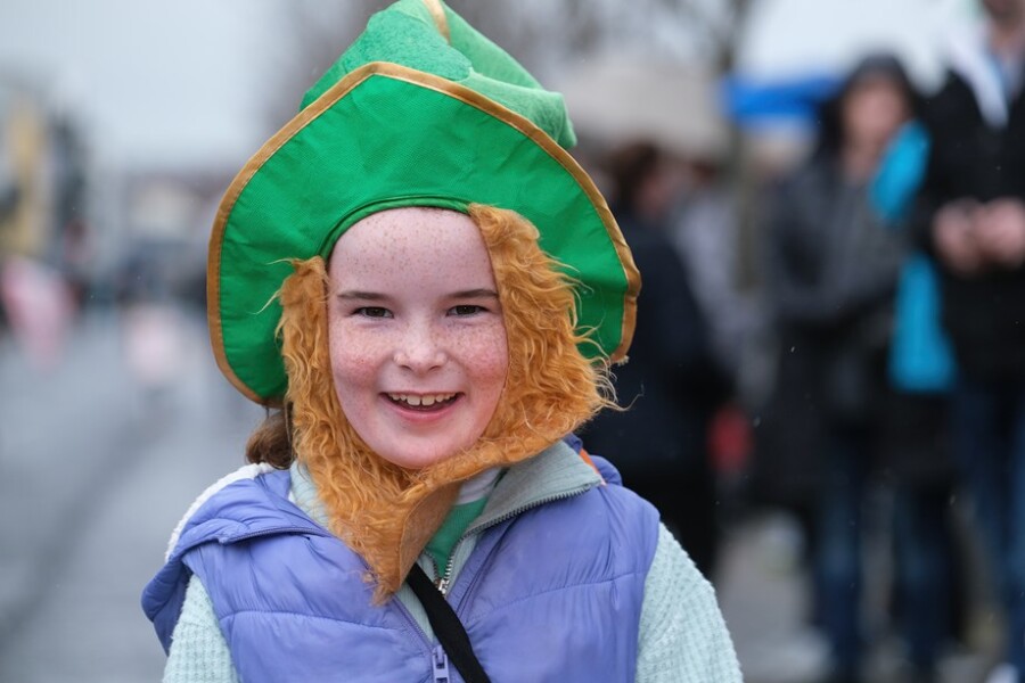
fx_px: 4726
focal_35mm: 166
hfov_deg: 12.4
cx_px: 512
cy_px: 342
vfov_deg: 8.3
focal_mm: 110.6
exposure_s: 1/1500
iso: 400
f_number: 3.2
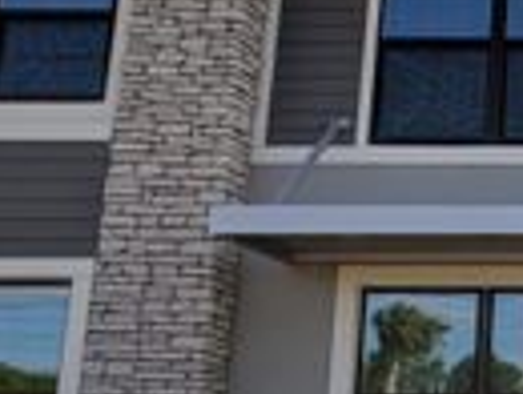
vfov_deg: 14.8
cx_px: 869
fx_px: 1514
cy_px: 279
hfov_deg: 17.0
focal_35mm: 100
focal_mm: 4.67
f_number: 2
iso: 50
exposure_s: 1/2326
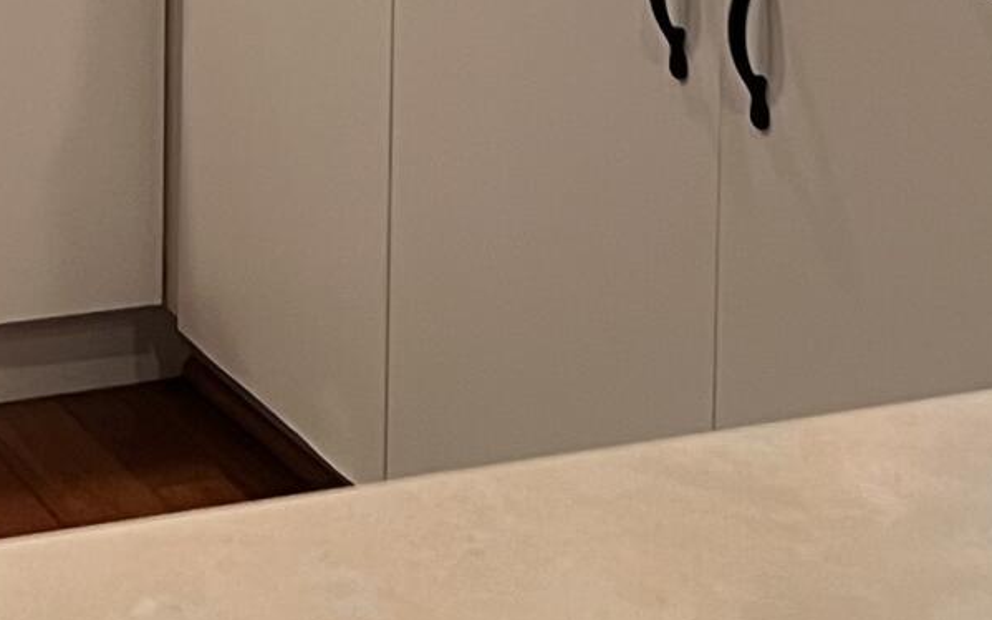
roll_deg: +0.5
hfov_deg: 14.4
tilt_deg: -4.6
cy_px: -821
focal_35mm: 138
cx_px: -371
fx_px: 3730
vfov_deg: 8.7
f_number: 1.5
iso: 80
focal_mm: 5.7
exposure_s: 1/60
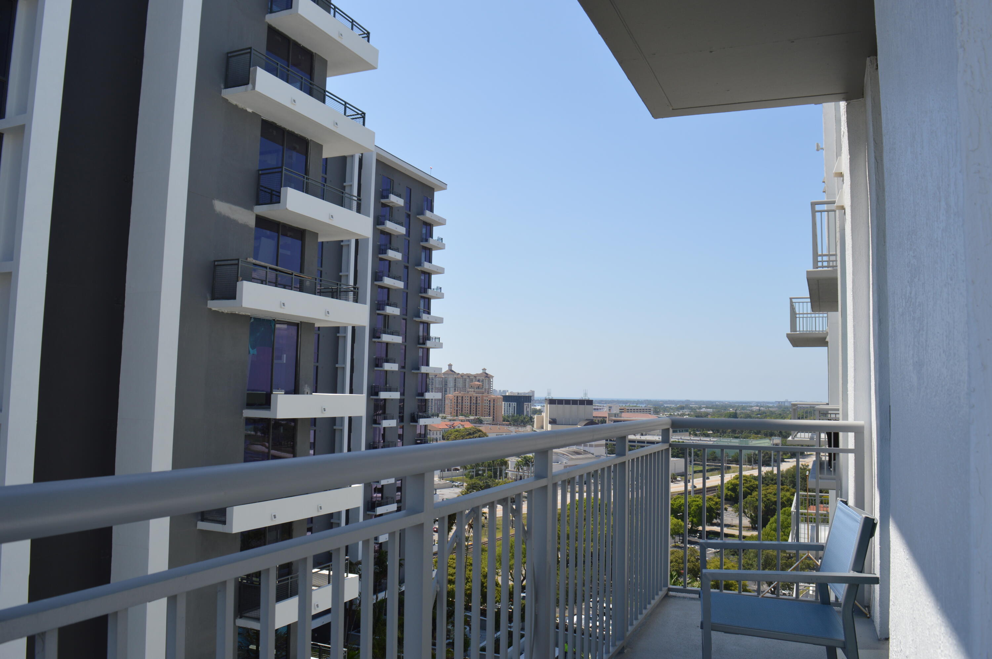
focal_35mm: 27
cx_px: 496
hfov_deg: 67.4
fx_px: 743
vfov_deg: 47.8
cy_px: 330
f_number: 8
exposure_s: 1/320
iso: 100
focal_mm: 18
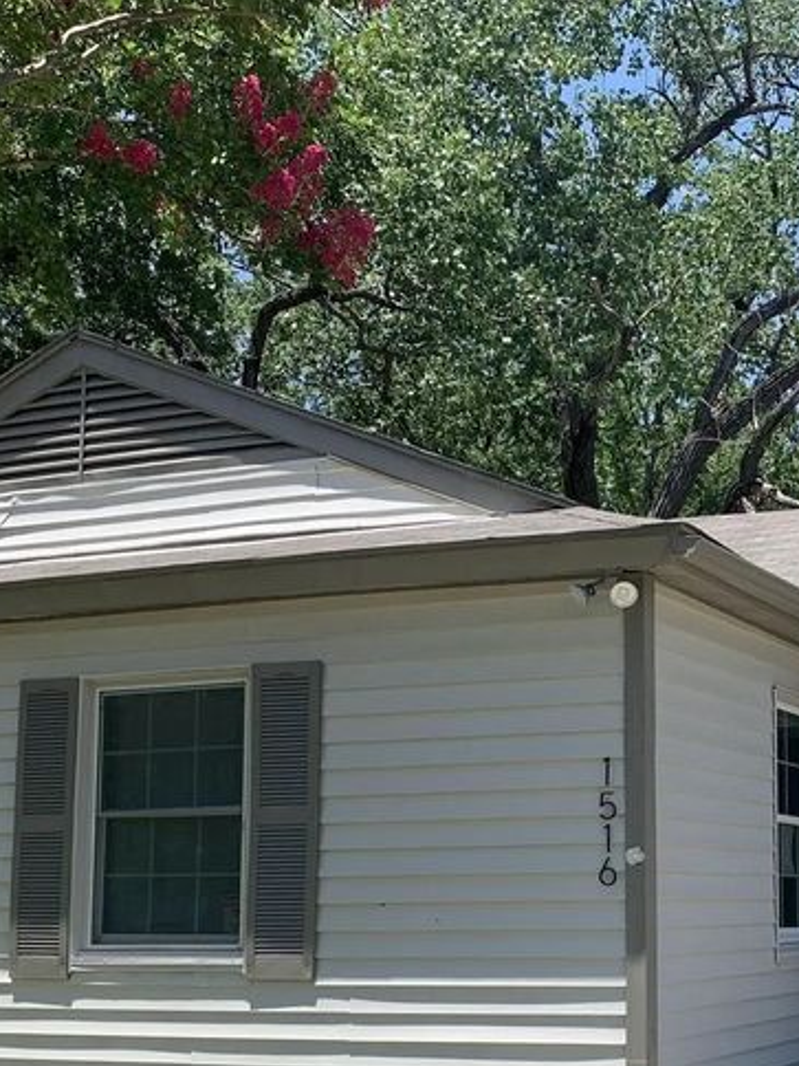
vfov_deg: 34.3
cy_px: 773
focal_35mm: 55
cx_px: 720
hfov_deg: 25.7
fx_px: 1693
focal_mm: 4.2
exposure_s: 1/1447
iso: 25
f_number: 1.8
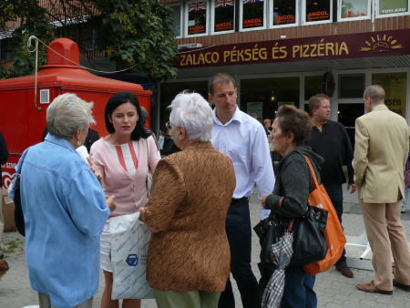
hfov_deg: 52.6
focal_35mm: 35
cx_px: 205
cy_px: 154
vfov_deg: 40.7
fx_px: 415
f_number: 4
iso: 100
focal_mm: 7.4
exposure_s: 1/160
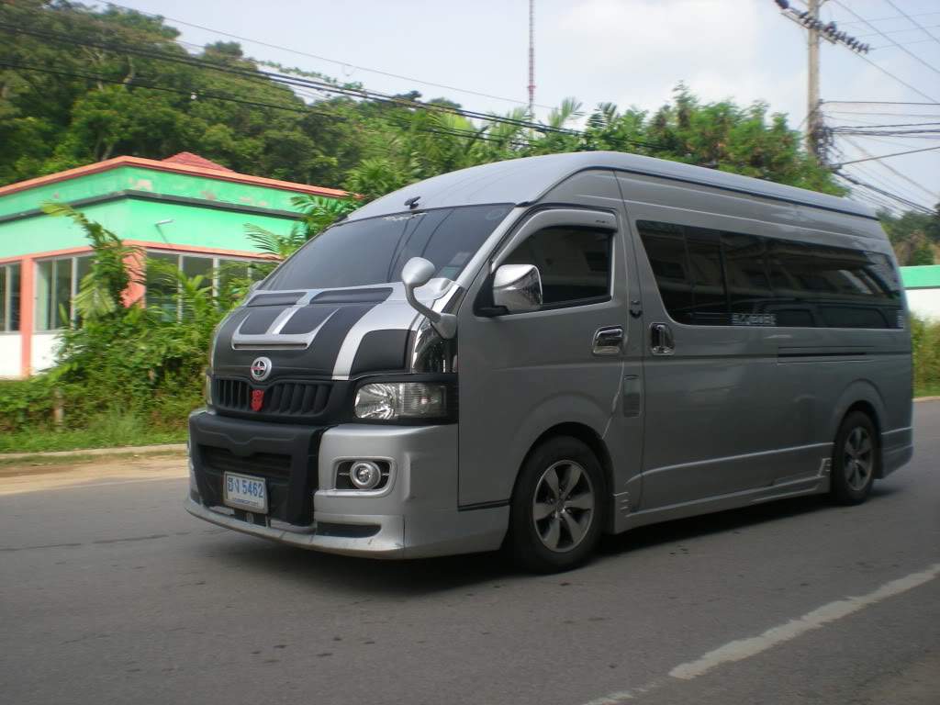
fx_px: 1032
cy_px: 352
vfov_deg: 37.7
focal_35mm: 38
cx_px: 470
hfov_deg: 49.0
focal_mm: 6.3
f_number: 4.6
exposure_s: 1/220
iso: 50
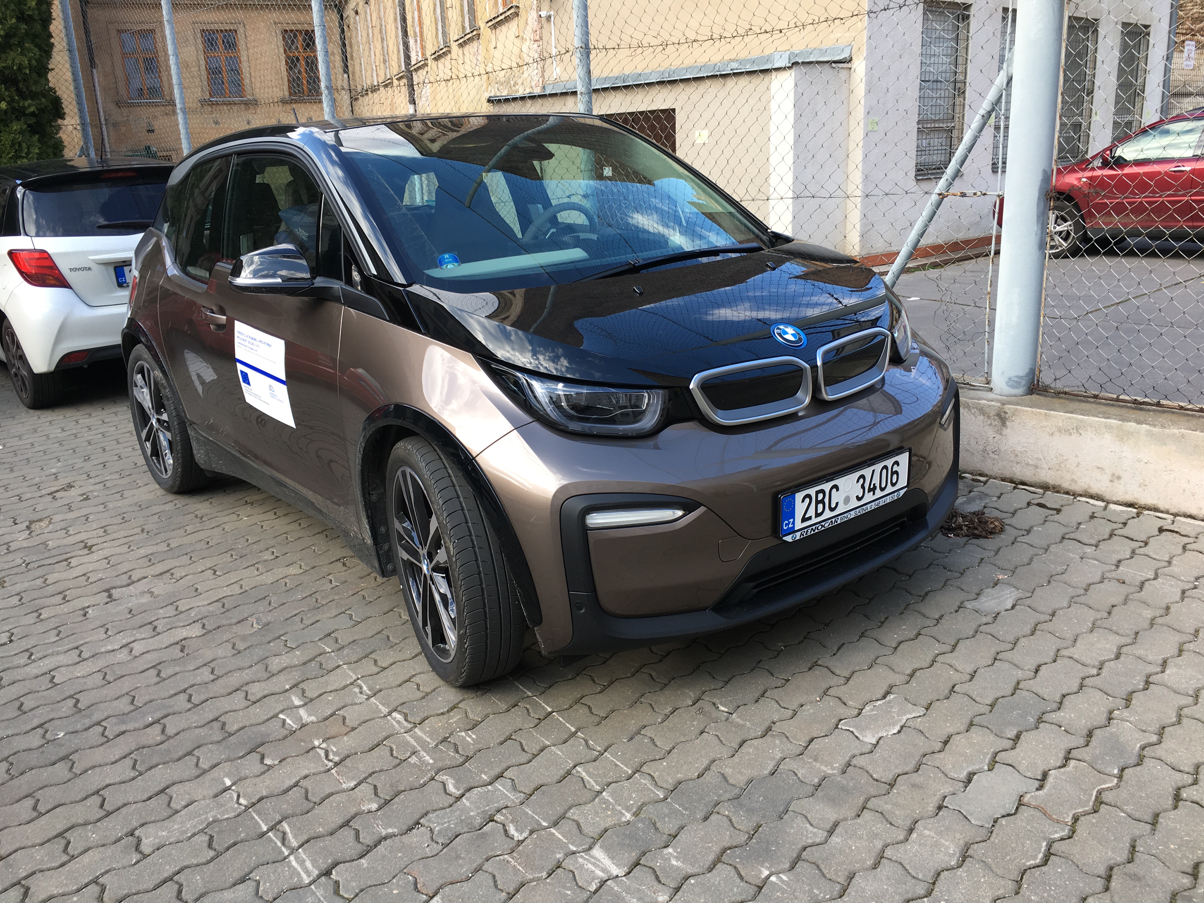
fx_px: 1009
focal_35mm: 29
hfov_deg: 61.7
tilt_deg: -16.4
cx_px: 602
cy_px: 452
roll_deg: +2.4
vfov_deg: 48.2
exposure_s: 1/150
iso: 25
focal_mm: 4.15
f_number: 2.2
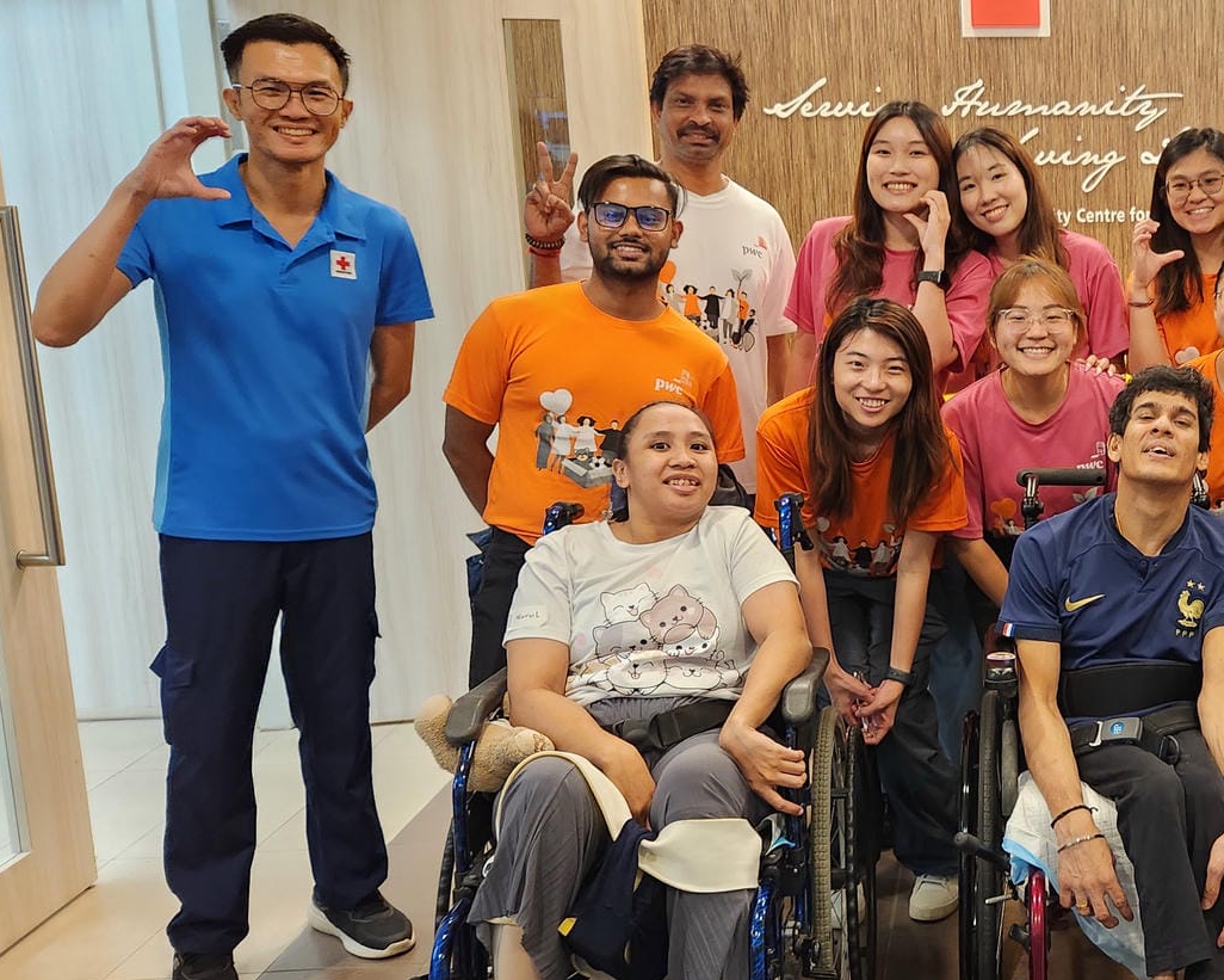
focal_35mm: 42
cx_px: 1138
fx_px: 1522
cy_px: 458
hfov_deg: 40.0
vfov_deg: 35.7
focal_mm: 5.4
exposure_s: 1/100
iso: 320
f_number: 1.8
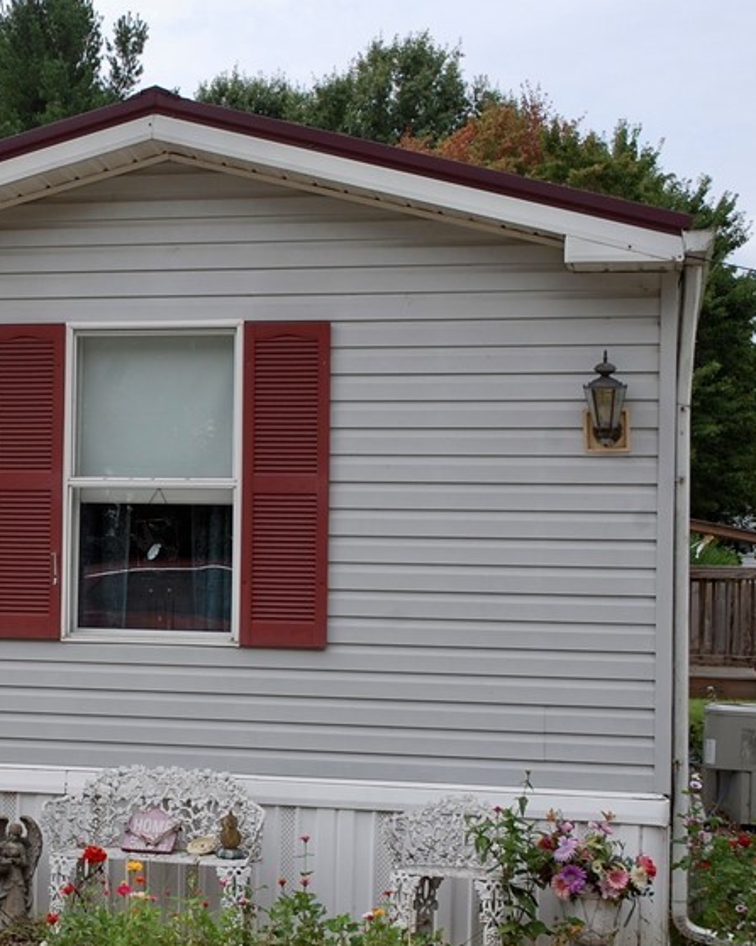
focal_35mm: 85
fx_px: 2376
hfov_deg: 17.5
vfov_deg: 22.5
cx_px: -64
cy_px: 493
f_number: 9
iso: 200
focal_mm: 31
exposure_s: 1/320
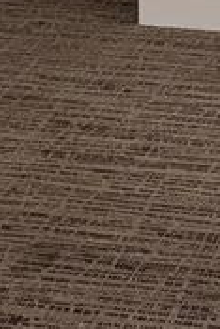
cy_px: -248
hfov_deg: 7.9
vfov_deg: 11.2
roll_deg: -2.4
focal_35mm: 171
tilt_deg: -8.0
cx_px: 299
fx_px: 1564
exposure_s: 1/120
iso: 200
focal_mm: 6.76
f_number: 1.78
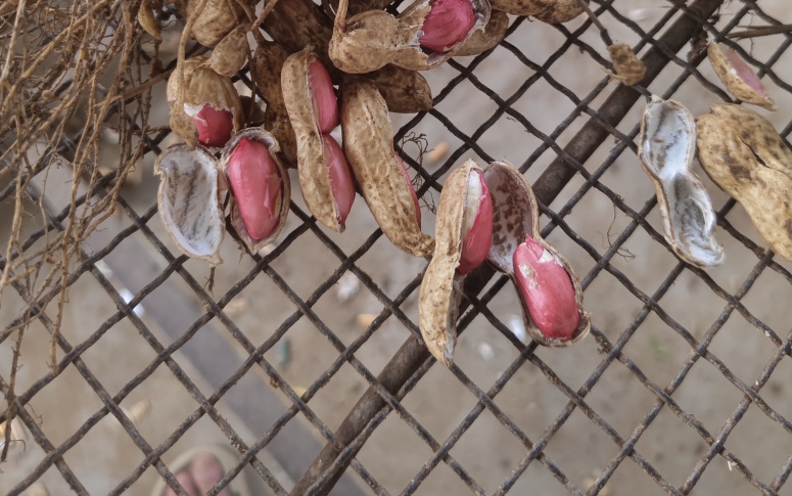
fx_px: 756
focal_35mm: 35
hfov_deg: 55.3
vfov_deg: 34.1
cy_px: 41
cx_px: 390
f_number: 1.88
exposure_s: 1/100
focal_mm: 5.56
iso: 111
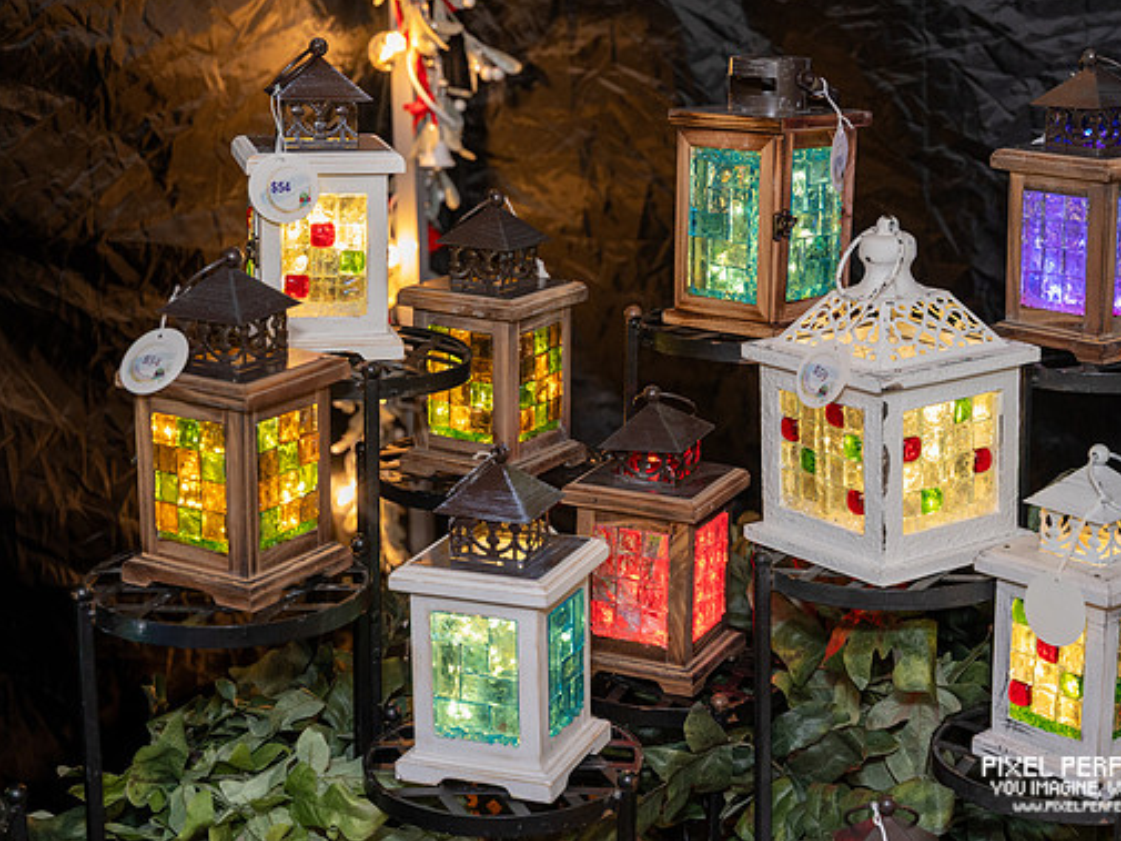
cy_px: 417
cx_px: 629
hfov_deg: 30.7
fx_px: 2041
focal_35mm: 63
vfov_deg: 23.3
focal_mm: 54
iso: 2000
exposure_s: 1/60
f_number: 4
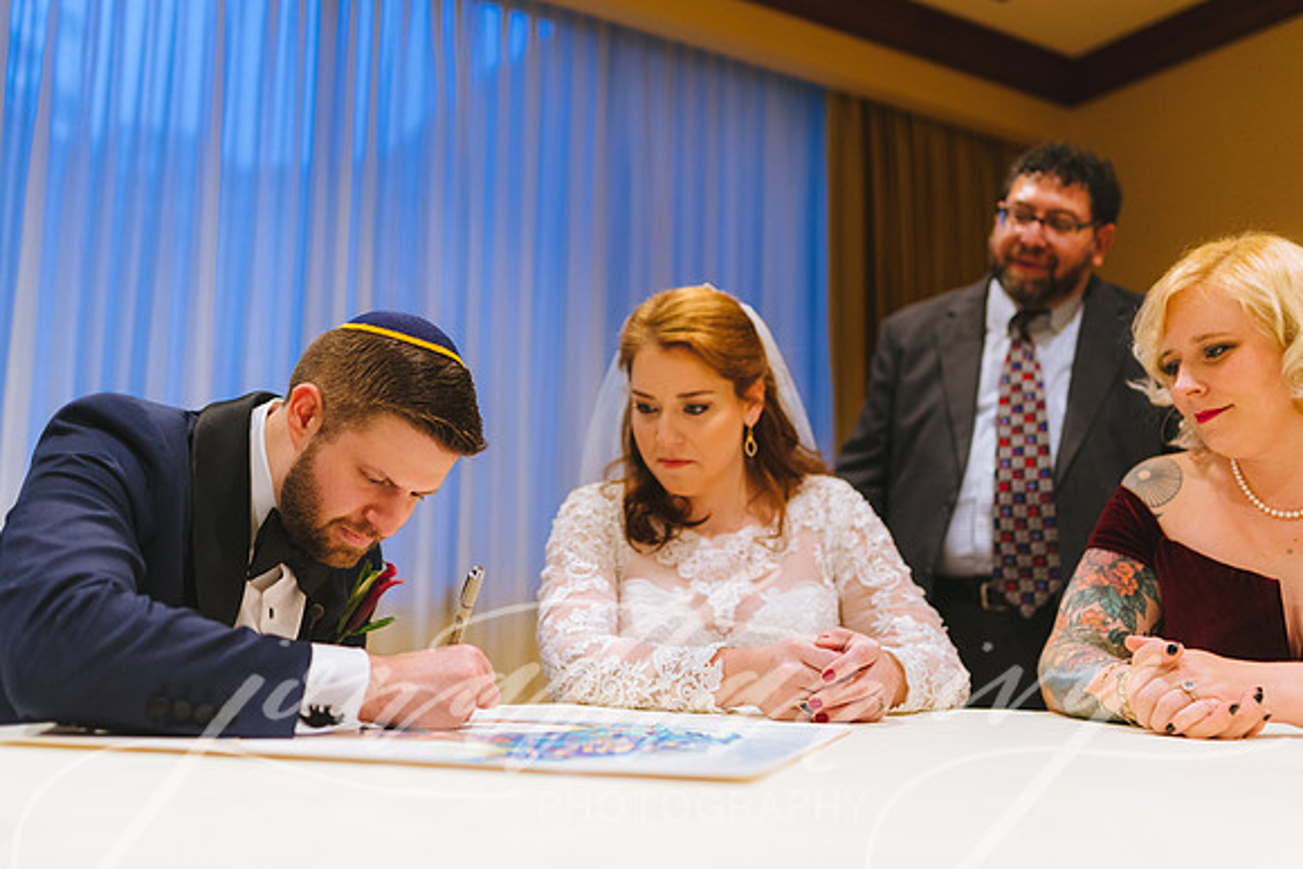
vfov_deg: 37.9
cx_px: 652
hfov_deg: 54.4
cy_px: 434
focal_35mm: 35
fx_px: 1268
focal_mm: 35
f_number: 2
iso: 1600
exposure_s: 1/200
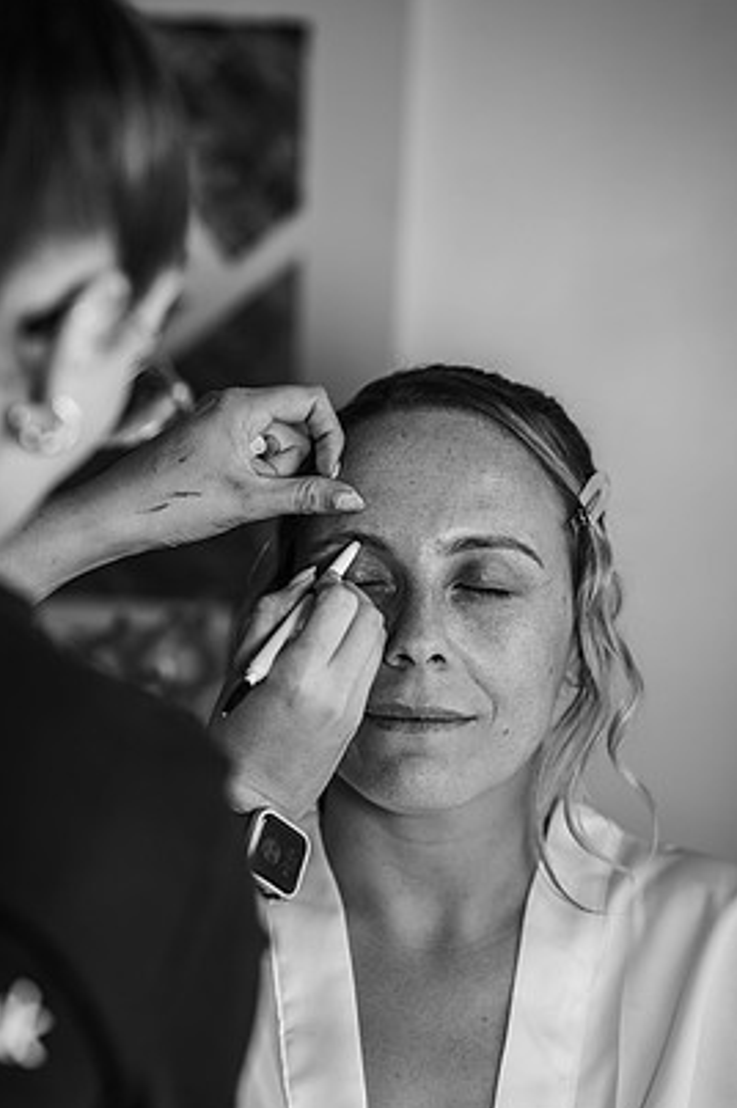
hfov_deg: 14.4
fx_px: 2922
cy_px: 599
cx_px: 375
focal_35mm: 95
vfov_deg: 21.5
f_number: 2.5
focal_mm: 85
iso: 140
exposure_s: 1/200
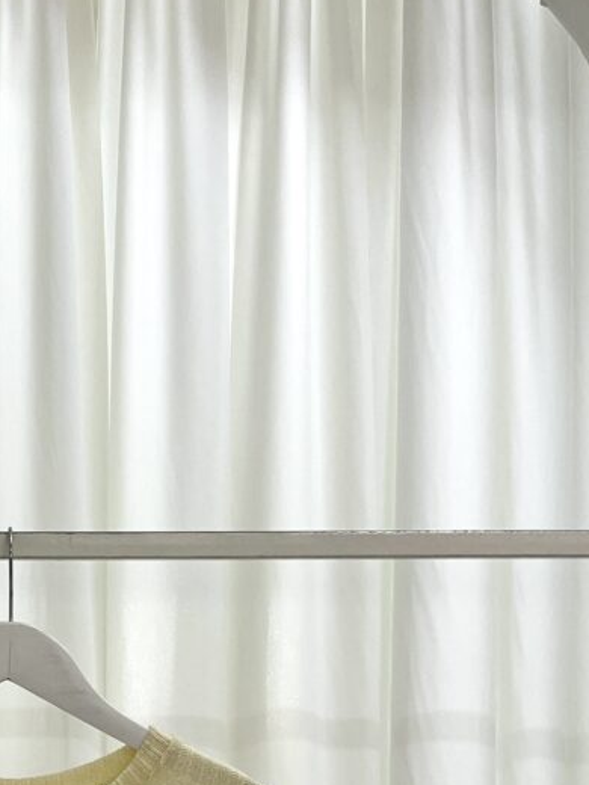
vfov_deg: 23.6
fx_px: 1815
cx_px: 9
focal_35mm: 80
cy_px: 732
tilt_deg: -1.3
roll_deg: +0.4
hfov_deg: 18.0
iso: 64
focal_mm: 5.7
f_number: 1.5
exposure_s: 1/100
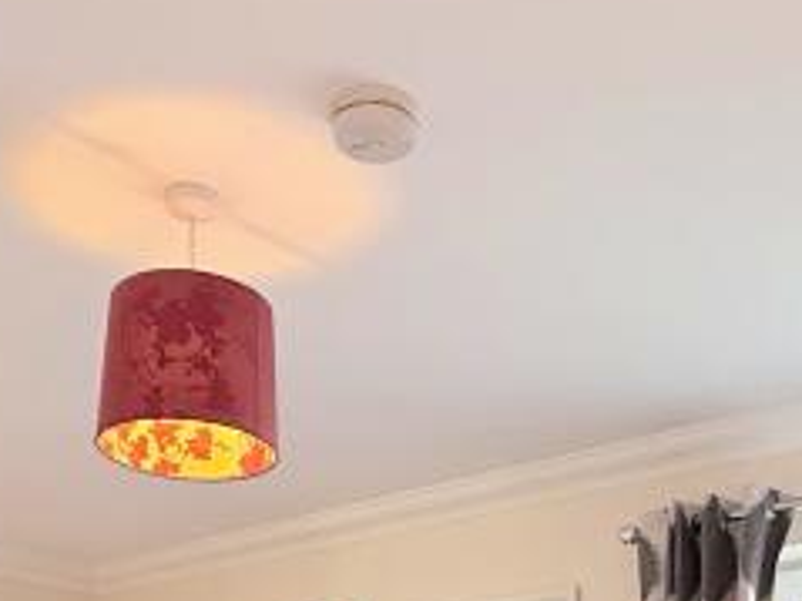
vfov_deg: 21.2
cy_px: 863
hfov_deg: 32.1
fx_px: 1389
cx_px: 487
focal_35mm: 60
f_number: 2.2
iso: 160
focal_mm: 2.22
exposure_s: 1/100
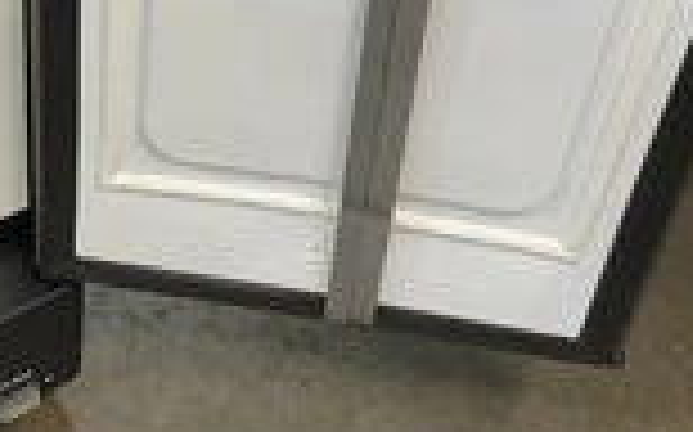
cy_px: 18
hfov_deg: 25.2
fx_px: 1510
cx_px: 90
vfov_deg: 16.0
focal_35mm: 80
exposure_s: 1/60
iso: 100
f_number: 1.8
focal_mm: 3
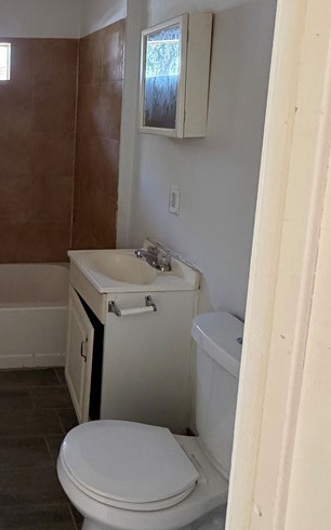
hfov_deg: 35.3
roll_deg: +0.4
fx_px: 448
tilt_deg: -8.9
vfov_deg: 59.7
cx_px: -25
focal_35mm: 31
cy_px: 172
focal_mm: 2.22
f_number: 2.2
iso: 320
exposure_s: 1/119
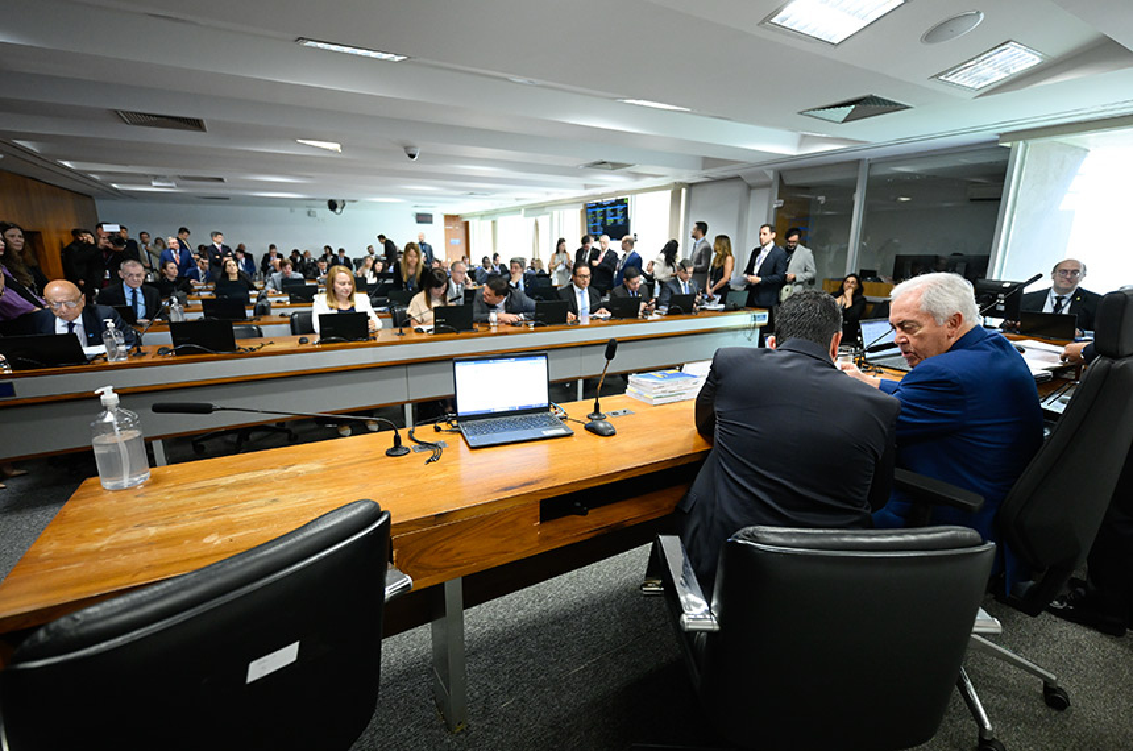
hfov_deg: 95.1
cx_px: 566
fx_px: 518
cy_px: 376
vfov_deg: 71.8
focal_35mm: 16
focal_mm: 16.5
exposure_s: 1/200
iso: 2500
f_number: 2.8
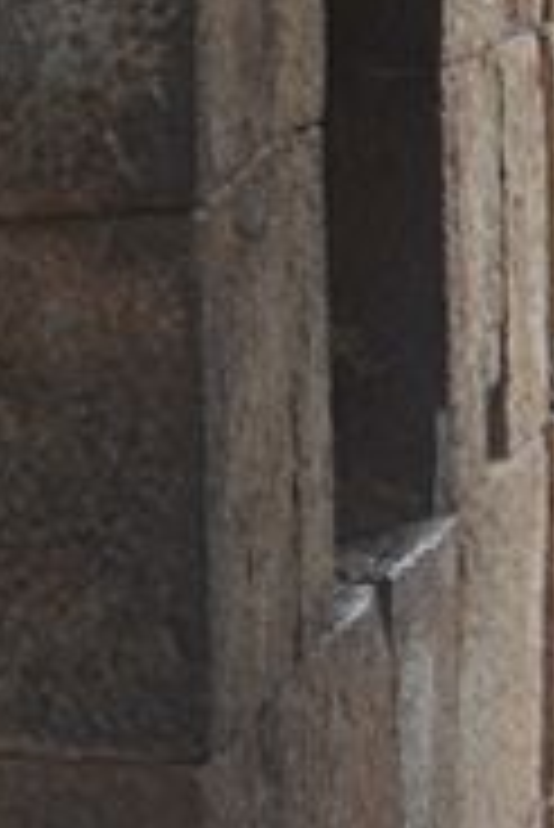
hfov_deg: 5.1
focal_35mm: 261
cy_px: -554
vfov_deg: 7.7
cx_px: 1306
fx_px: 6013
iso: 100
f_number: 4.5
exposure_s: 1/100
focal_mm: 24
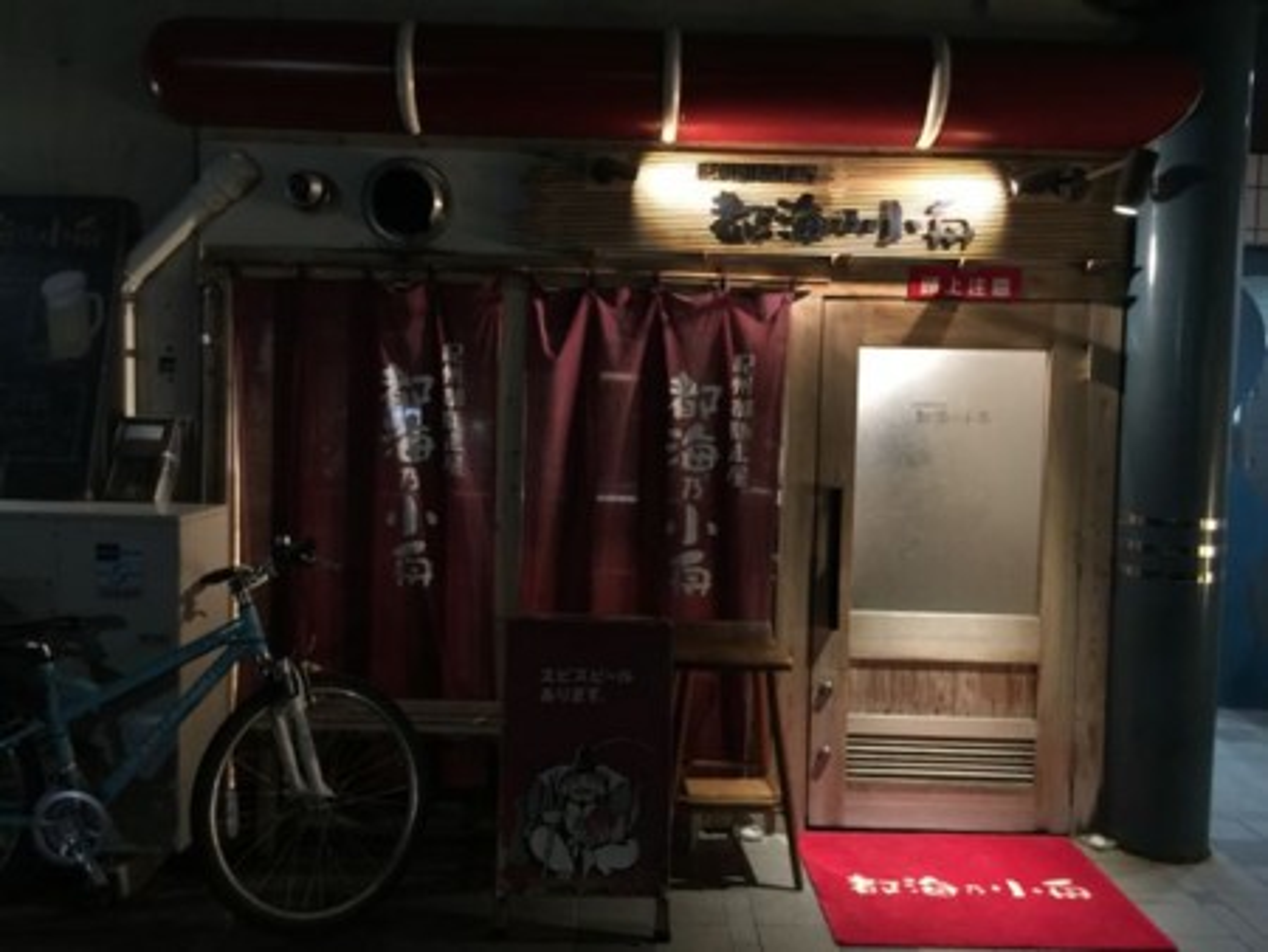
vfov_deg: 48.3
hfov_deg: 61.6
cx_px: 634
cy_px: 476
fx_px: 1063
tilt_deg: -3.1
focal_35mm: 29
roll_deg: -2.3
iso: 80
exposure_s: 1/4
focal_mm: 4.15
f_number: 2.2
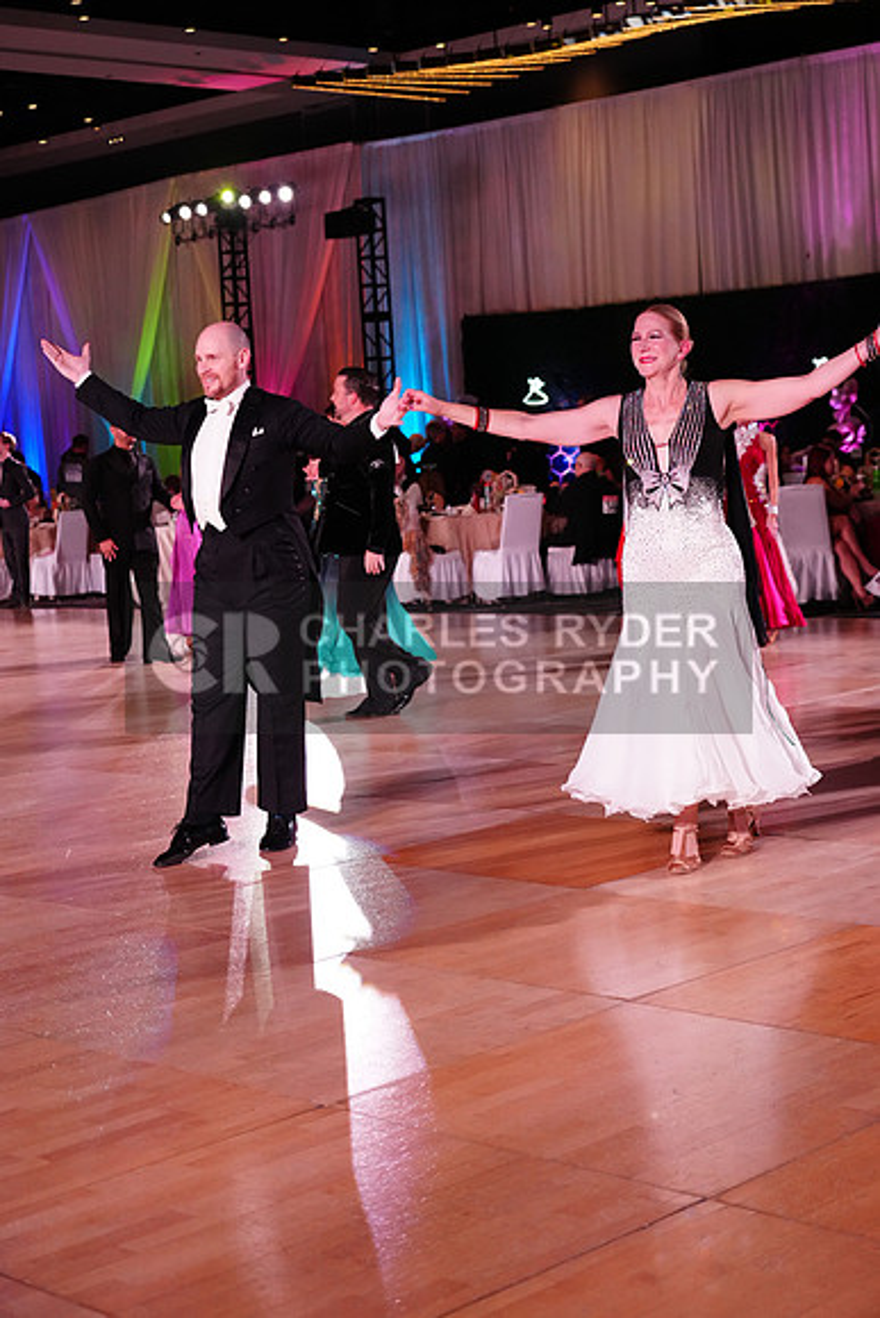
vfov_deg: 35.0
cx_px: 440
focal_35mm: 57
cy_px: 659
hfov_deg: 23.8
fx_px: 2089
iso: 3200
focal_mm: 57
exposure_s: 1/500
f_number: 4
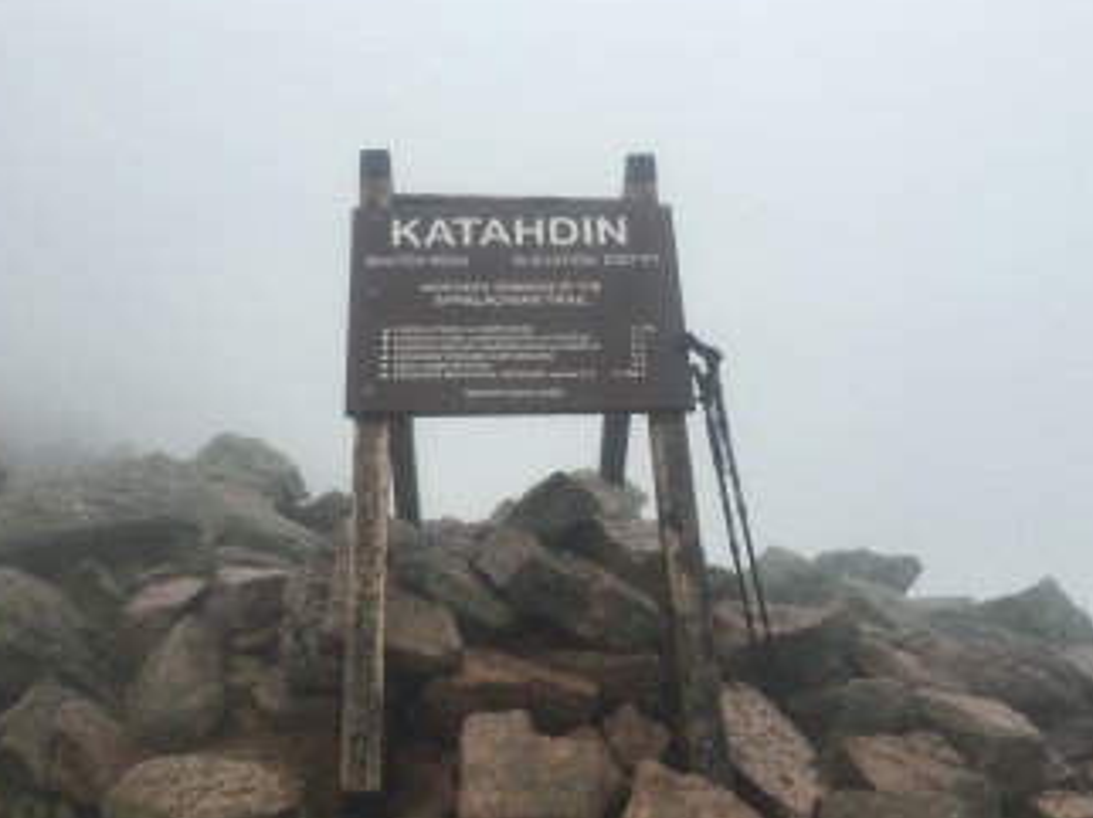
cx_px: 519
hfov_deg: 55.4
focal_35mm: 33
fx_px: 1041
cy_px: 441
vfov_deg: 42.9
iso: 25
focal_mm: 4.15
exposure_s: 1/193
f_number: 2.2
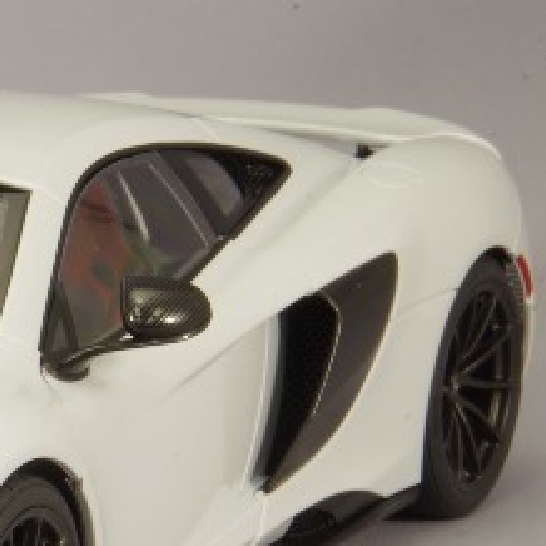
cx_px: -198
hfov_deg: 6.2
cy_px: 425
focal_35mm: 280
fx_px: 4997
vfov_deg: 6.2
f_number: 32
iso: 400
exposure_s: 1/1.67
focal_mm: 75
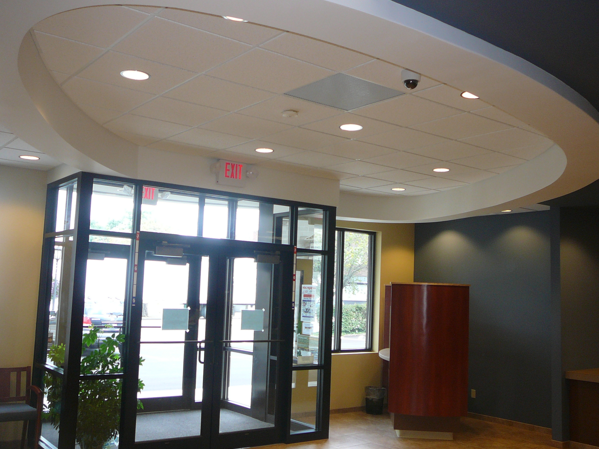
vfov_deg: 39.7
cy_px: 227
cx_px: 296
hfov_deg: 51.4
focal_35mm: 36
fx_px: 623
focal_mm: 5.2
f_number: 2.8
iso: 100
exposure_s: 1/30
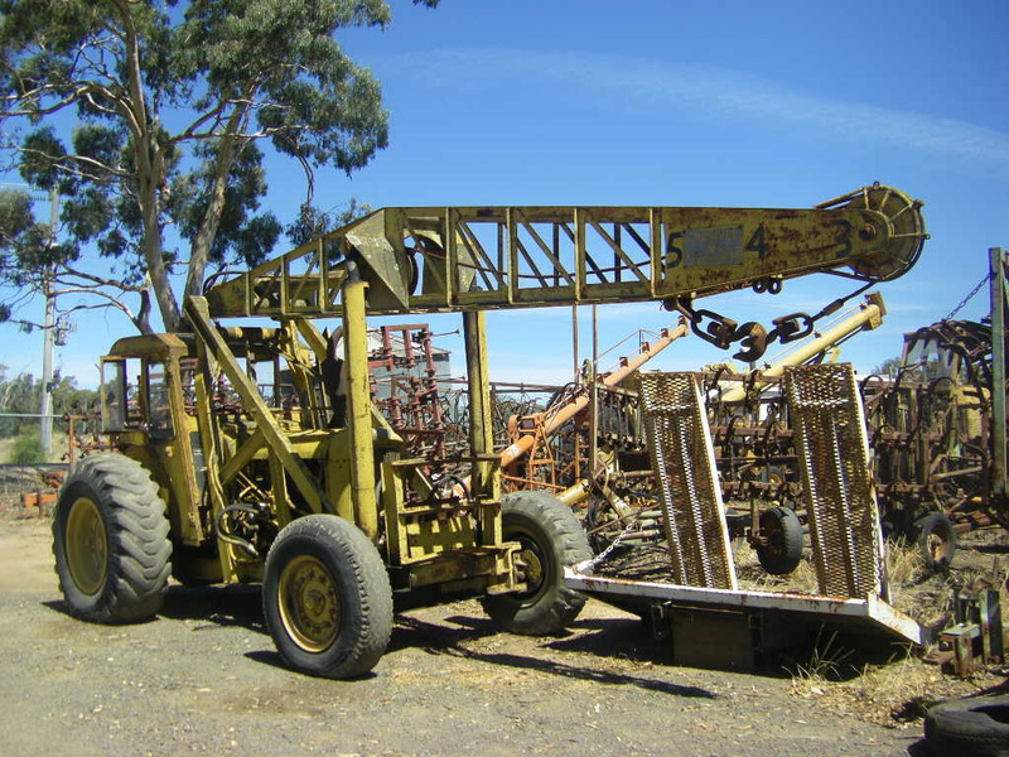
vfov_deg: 37.7
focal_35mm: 38
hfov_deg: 49.0
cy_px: 378
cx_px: 504
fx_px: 1108
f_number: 7
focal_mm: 6.3
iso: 64
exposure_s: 1/160
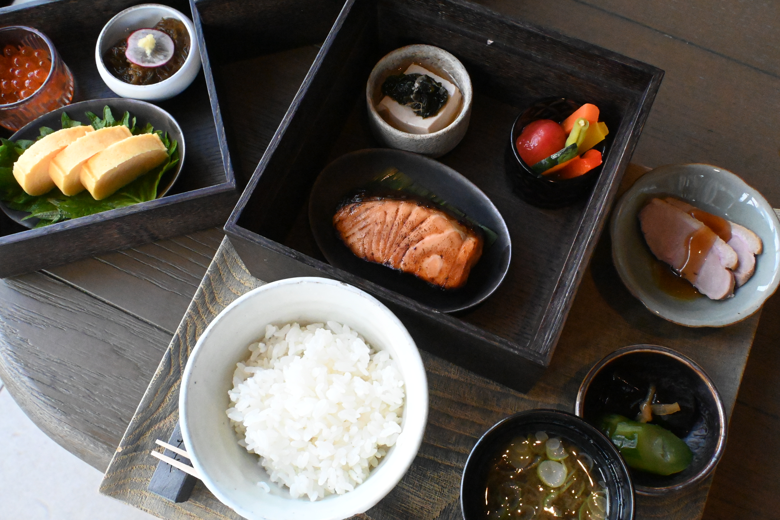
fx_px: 780
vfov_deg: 36.9
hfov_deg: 53.1
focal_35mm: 36
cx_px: 390
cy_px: 260
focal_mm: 24
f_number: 11
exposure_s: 1/500
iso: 12800
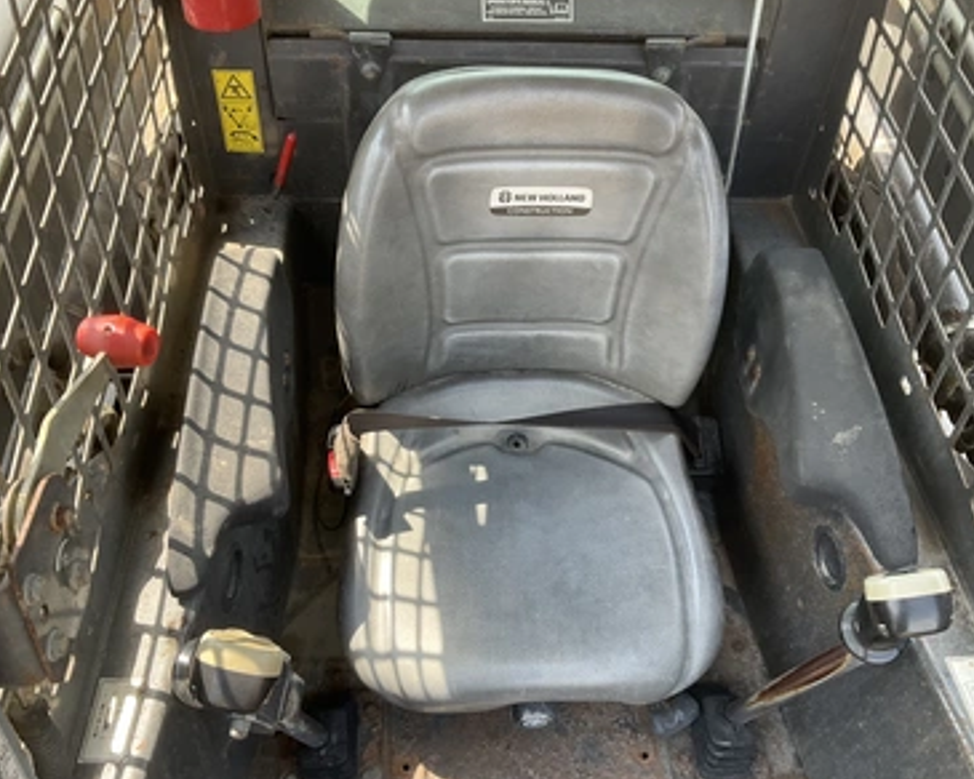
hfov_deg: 57.2
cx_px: 510
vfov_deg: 47.1
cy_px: 387
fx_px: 894
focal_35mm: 31
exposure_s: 1/179
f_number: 1.8
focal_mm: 3
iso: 25
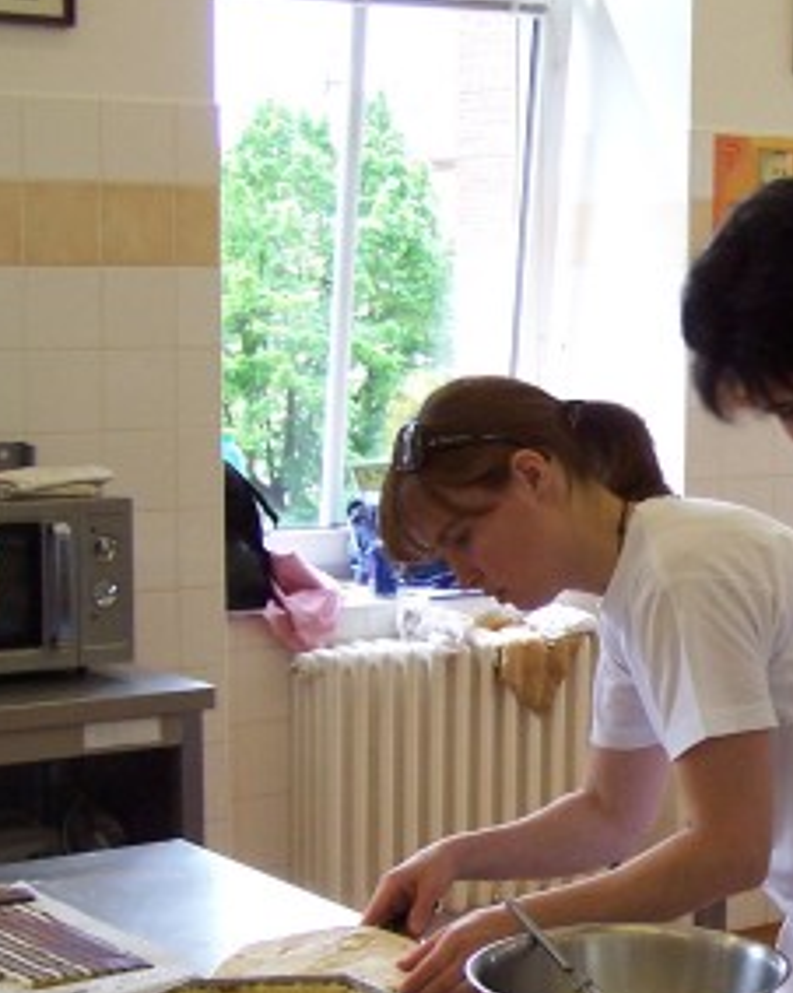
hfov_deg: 17.7
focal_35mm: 84
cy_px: 709
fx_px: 2467
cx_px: 825
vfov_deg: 22.6
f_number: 2.8
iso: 140
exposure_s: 1/125
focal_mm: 6.3
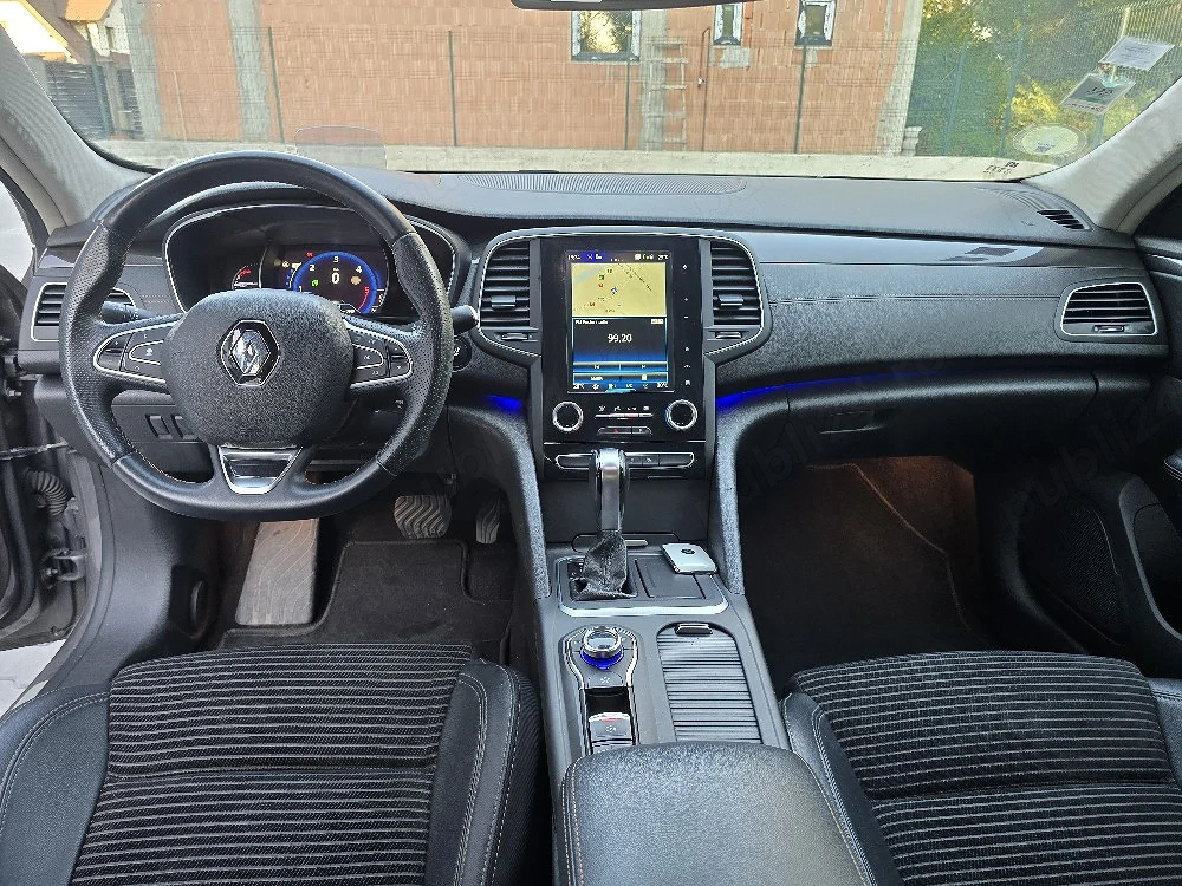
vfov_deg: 58.9
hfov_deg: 73.9
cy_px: 443
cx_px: 591
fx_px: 785
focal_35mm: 23
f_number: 1.7
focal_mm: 6.3
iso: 160
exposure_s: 1/55.2
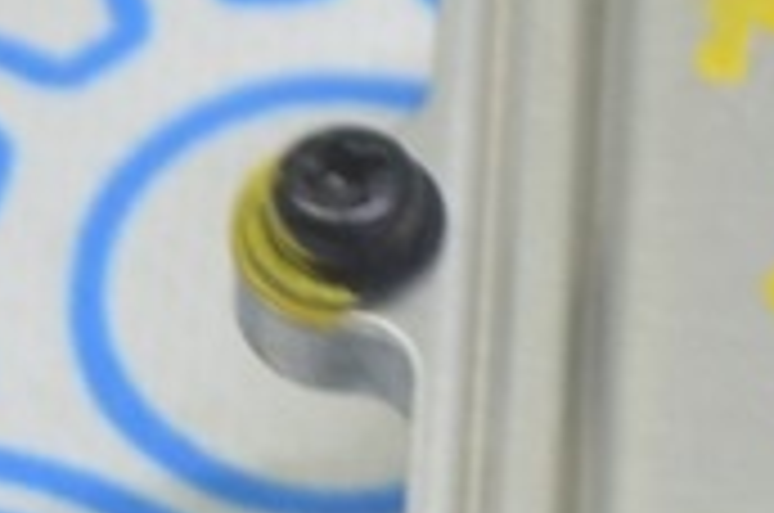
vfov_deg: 2.8
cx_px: 1179
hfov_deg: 4.2
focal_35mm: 491
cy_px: 475
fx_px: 10536
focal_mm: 55
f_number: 5.6
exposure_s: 1/20
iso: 400
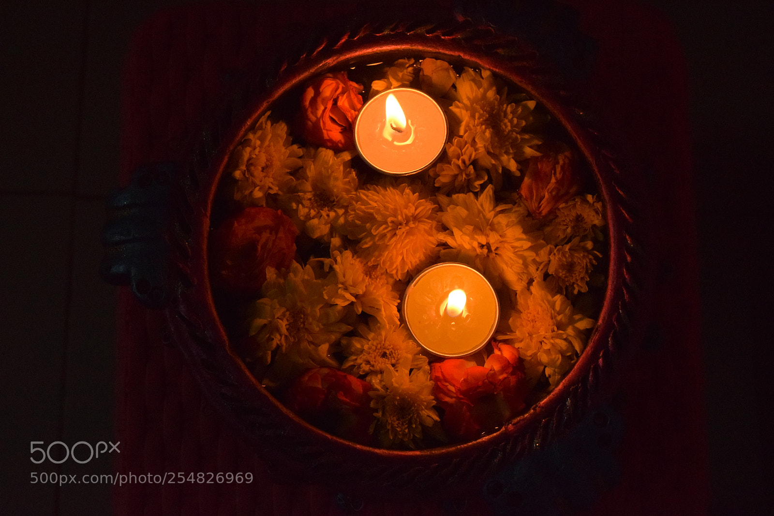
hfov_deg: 35.0
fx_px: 1226
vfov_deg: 23.8
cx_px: 387
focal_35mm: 57
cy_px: 258
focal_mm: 38
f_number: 7.1
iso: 3200
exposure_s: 1/640
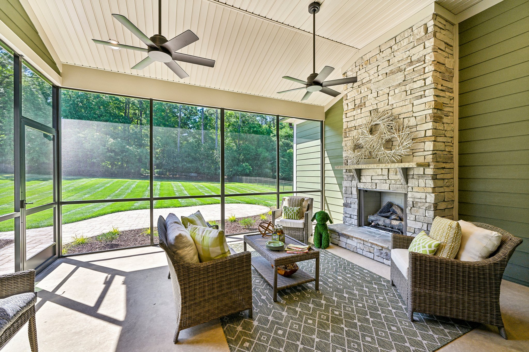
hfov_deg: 104.3
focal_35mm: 14
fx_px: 206
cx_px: 264
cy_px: 176
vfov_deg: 81.2
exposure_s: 1/80
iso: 100
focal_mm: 14
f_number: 8
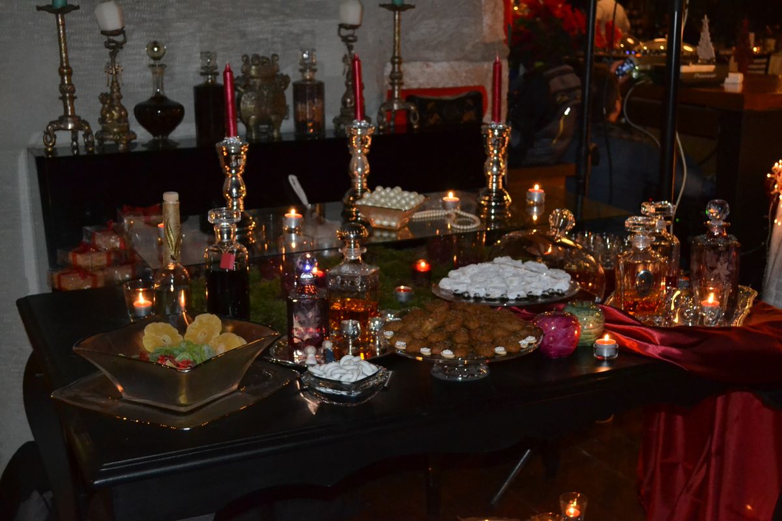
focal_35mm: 45
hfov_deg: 43.6
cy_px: 260
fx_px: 977
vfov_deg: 29.9
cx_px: 391
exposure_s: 1/60
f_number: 4.5
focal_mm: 30
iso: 3200
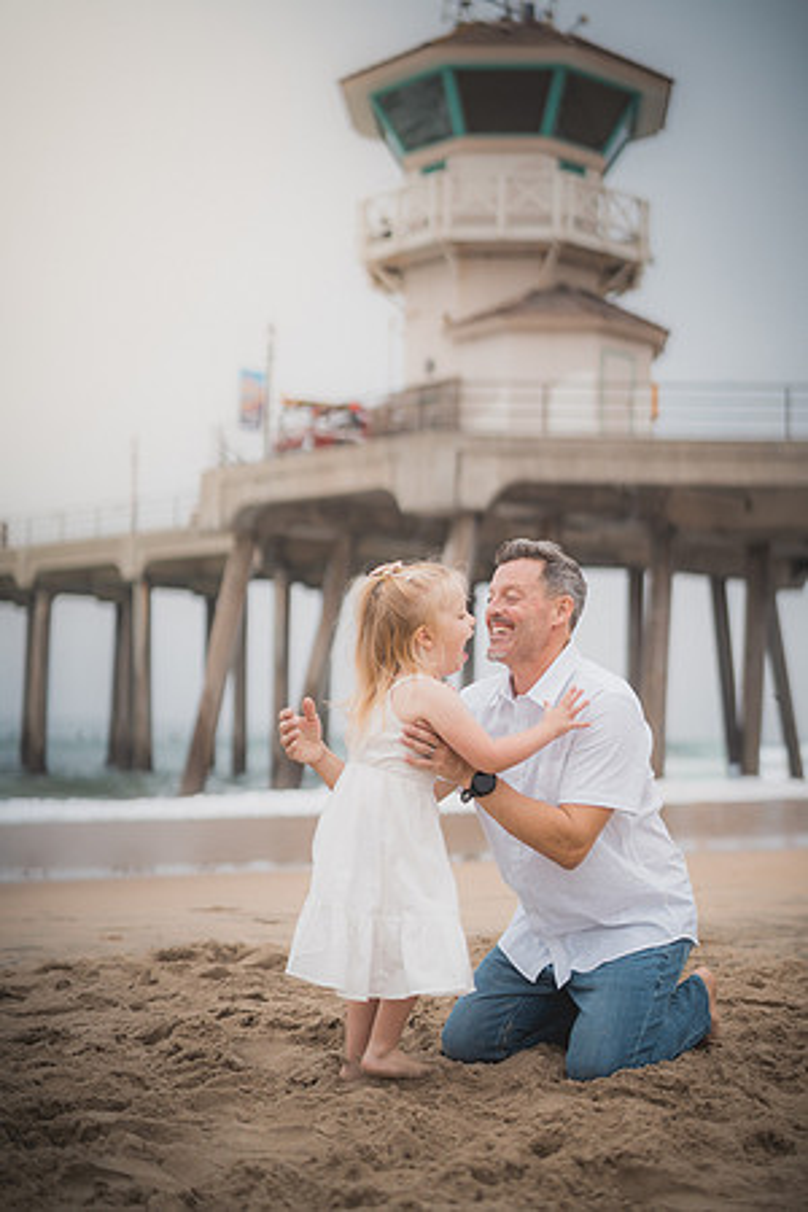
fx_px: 1683
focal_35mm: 50
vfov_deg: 39.6
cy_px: 606
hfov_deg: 27.0
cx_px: 404
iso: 160
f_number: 1.4
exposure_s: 1/4000
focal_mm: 50
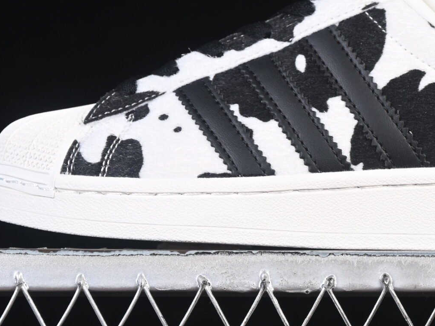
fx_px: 2288
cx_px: 328
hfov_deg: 10.8
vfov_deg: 8.1
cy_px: 22
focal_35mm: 182
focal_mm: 50
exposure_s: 1/60
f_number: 6.3
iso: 160
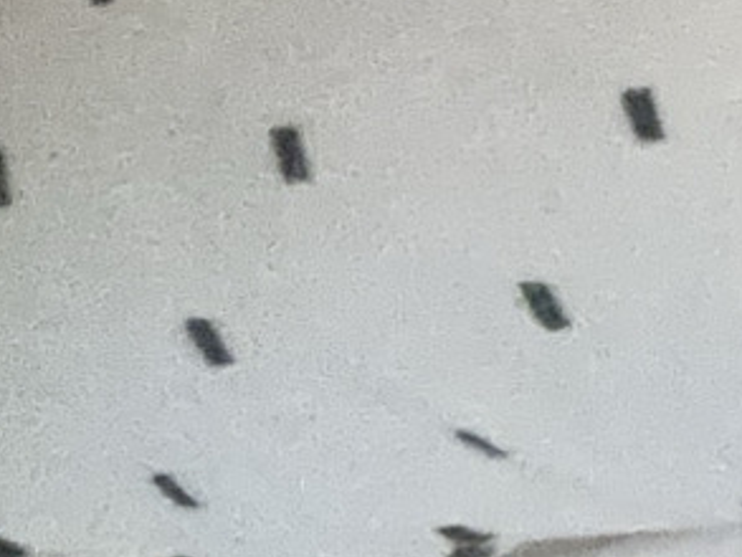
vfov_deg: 9.2
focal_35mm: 157
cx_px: 2517
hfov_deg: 9.0
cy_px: -284
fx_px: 3367
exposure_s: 1/53
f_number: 1.9
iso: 400
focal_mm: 2.69
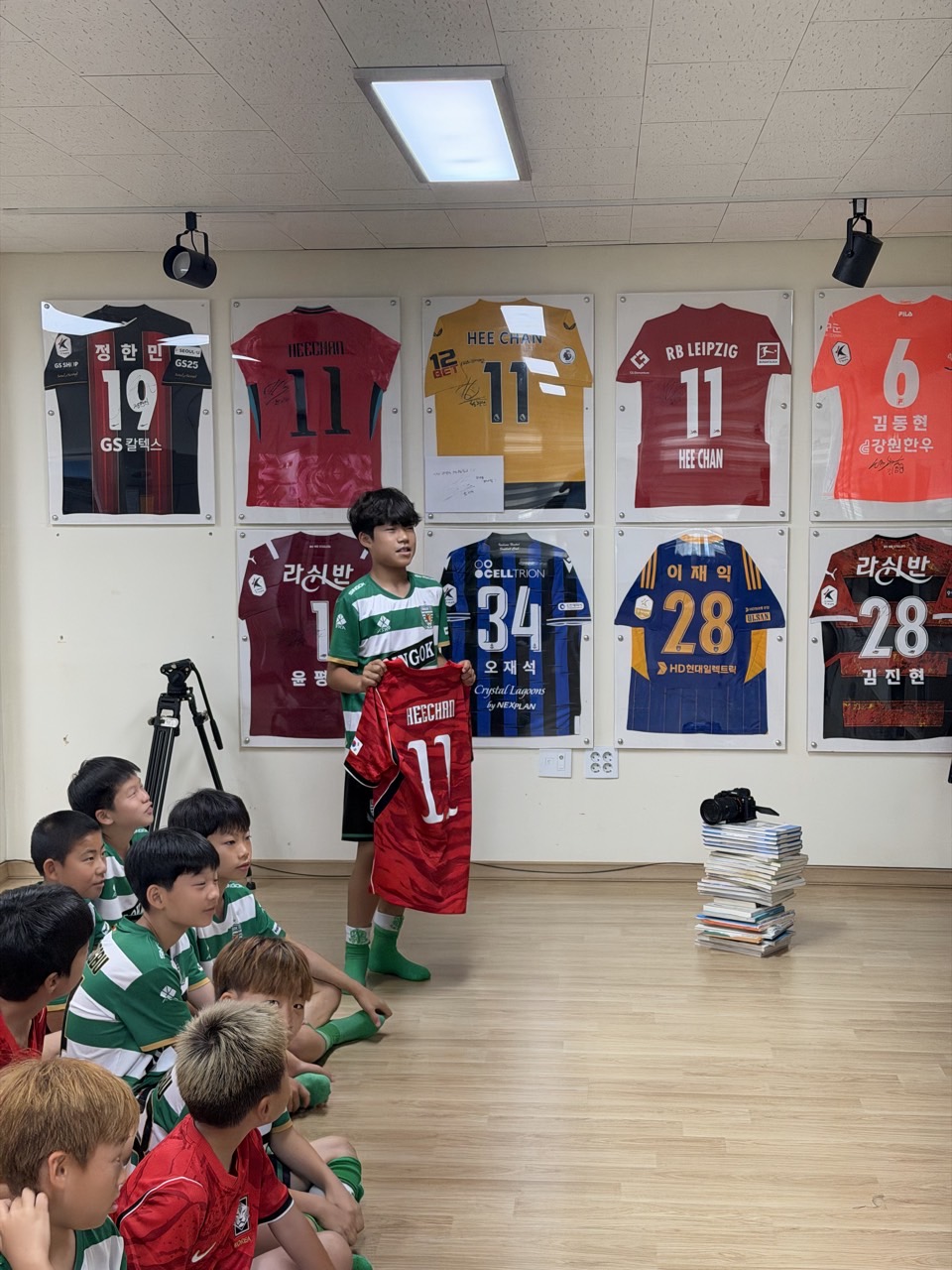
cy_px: 635
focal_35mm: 48
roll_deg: +0.1
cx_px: 476
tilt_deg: -4.9
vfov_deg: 39.7
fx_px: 1760
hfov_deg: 30.3
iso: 160
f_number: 1.78
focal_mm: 6.76
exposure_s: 1/131
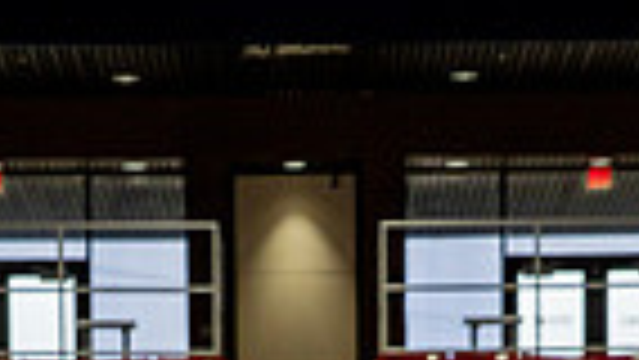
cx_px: 328
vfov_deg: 5.0
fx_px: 3932
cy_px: 958
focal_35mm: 232
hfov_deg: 9.3
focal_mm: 70
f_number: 7.1
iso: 800
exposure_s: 1/320
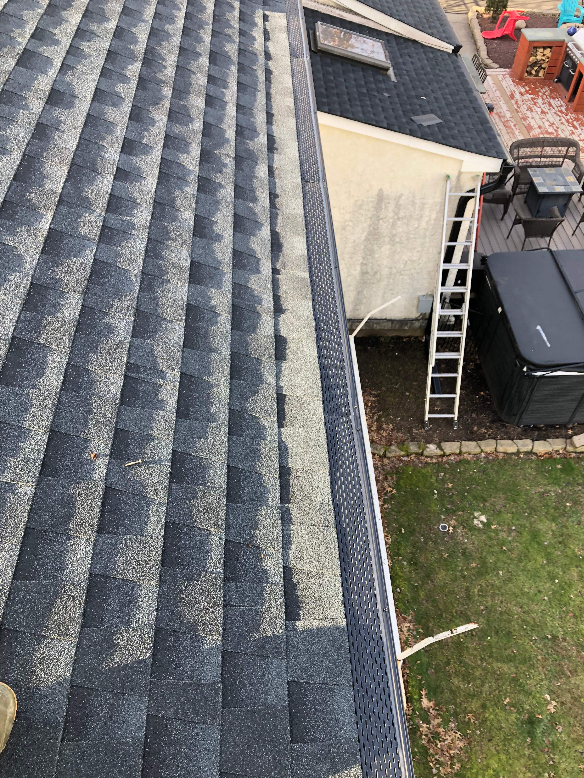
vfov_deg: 63.4
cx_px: 292
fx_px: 630
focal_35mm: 28
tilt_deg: -50.2
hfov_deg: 49.7
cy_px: 389
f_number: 1.8
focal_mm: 3.99
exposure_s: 1/150
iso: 20
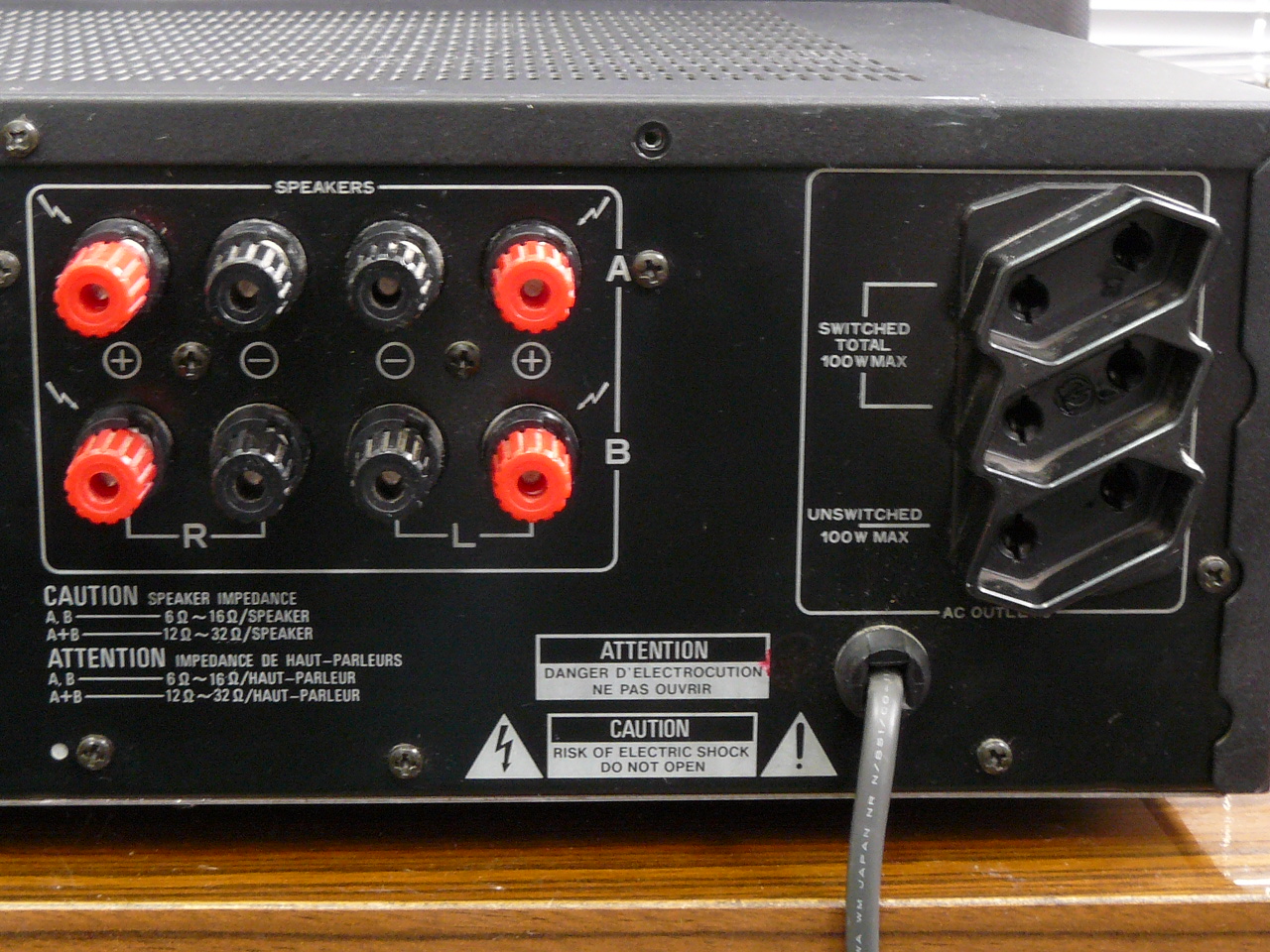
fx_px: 2605
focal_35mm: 71
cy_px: 476
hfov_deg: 27.4
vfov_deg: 20.7
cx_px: 635
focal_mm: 7.9
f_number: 6.3
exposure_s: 1/1.6
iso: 200
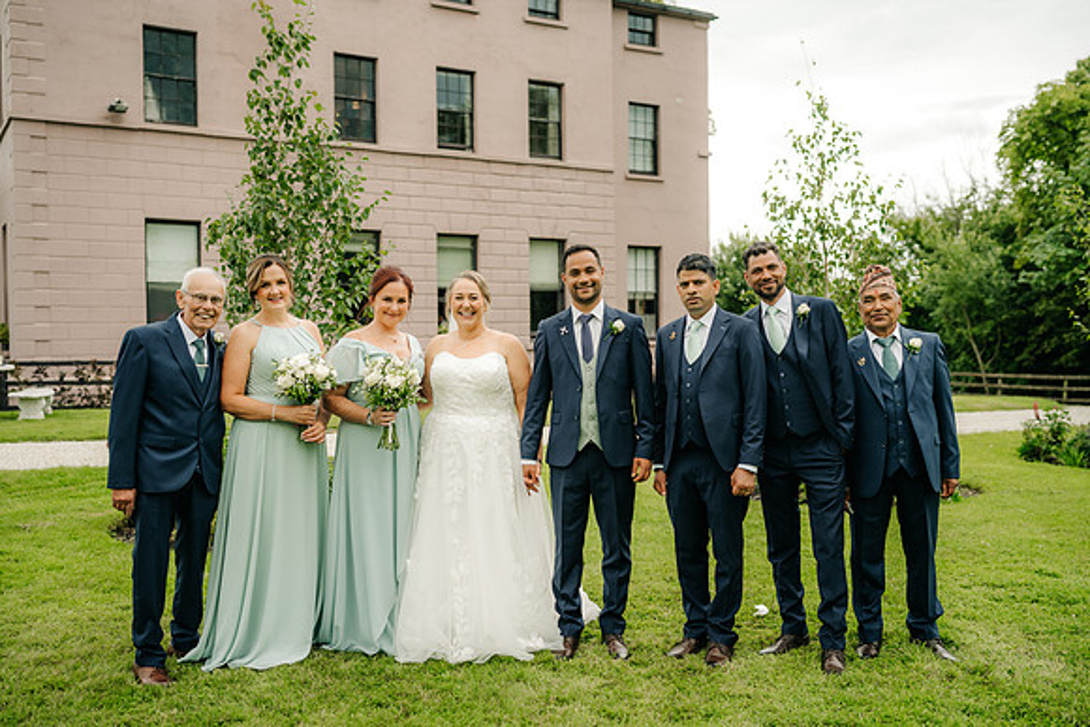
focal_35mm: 35
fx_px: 1071
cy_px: 364
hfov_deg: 54.0
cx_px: 545
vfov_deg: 37.5
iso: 100
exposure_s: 1/640
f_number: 2.2
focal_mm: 35
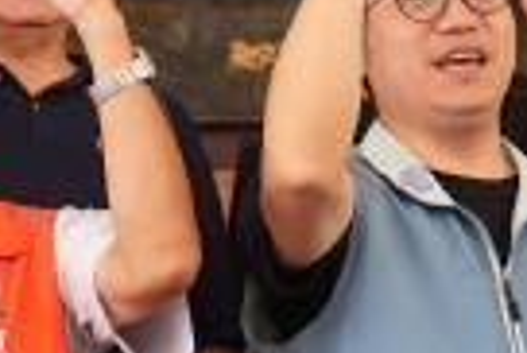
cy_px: 76
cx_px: -701
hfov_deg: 5.8
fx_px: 5056
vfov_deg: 4.0
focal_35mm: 345
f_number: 2.8
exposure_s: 1/200
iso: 1000
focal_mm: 47
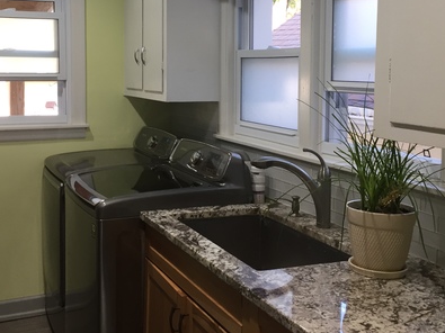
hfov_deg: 40.4
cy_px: 116
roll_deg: -2.3
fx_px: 604
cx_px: 207
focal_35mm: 47
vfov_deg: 30.7
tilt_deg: -4.2
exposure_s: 1/40
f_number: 2.2
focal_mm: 4.15
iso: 40
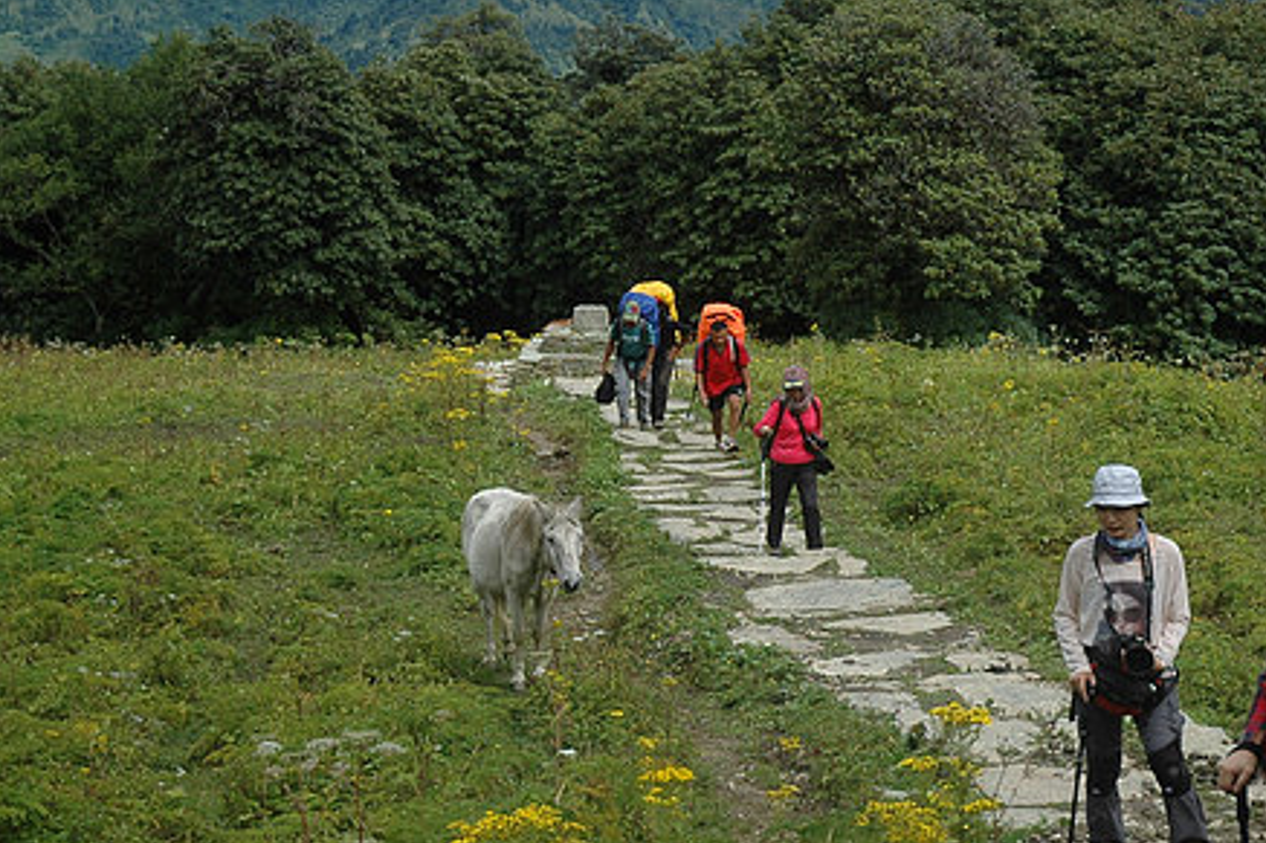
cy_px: 526
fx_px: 3375
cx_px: 1011
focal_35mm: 96
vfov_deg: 14.2
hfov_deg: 21.0
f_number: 5
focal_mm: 40
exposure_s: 1/1000
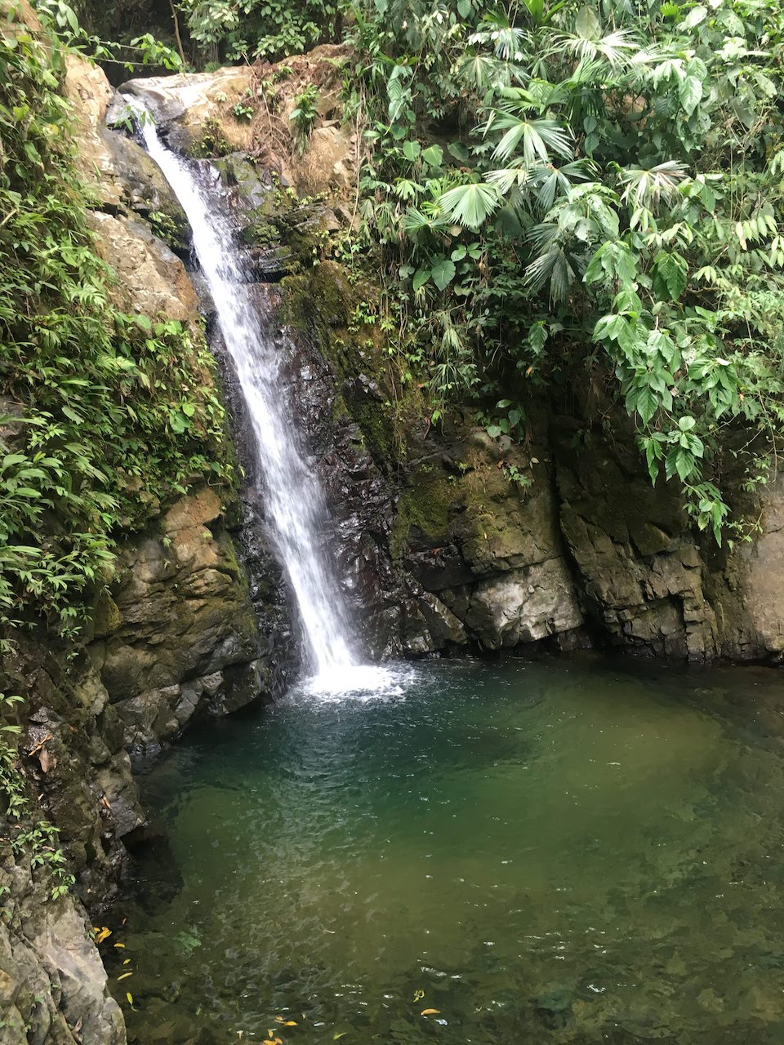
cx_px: 392
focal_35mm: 29
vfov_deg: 61.7
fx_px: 876
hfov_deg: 48.2
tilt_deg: -7.7
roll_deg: -1.8
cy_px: 522
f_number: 2.2
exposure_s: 1/30
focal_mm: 4.15
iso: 50
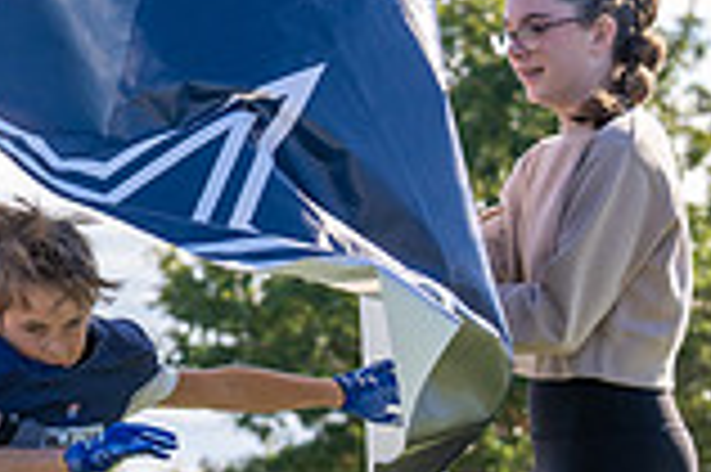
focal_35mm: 257
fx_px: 5070
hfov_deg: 7.9
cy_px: 560
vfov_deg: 5.3
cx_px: -378
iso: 400
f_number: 4.5
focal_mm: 70
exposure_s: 1/2000
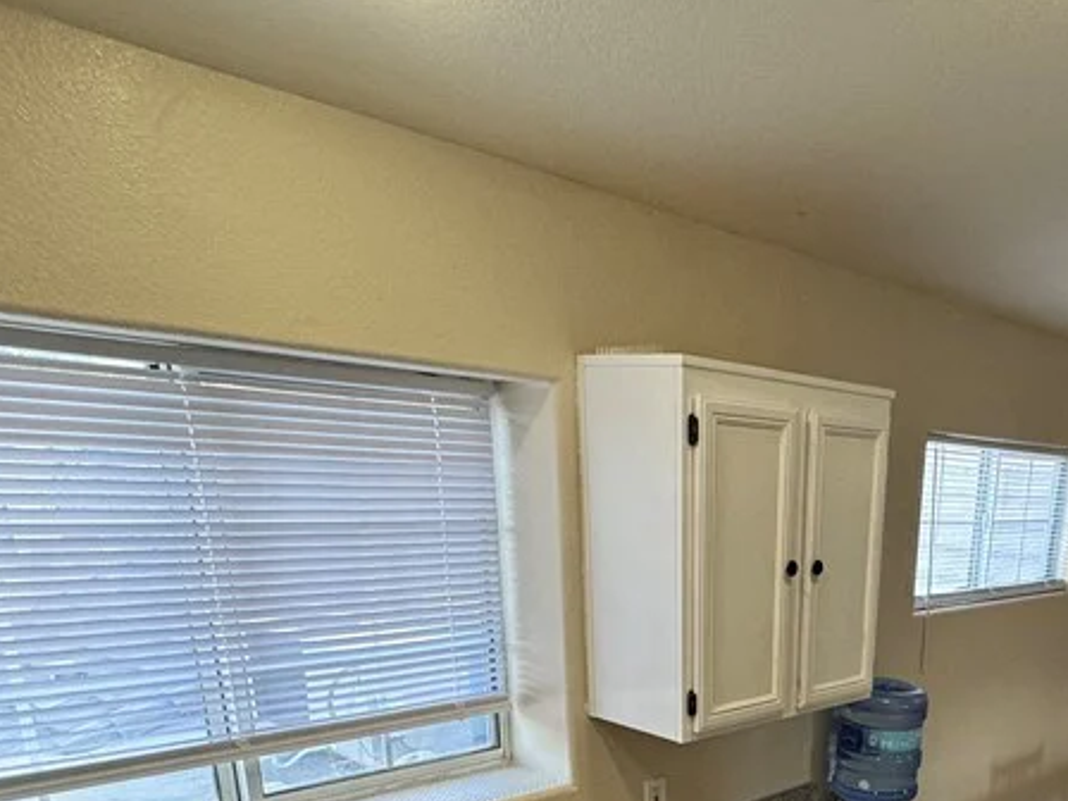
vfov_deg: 38.9
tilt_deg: -20.4
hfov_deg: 52.7
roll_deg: -4.8
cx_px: 870
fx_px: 987
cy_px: 808
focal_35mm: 32
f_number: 2.2
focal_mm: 2.22
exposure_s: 1/120
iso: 200
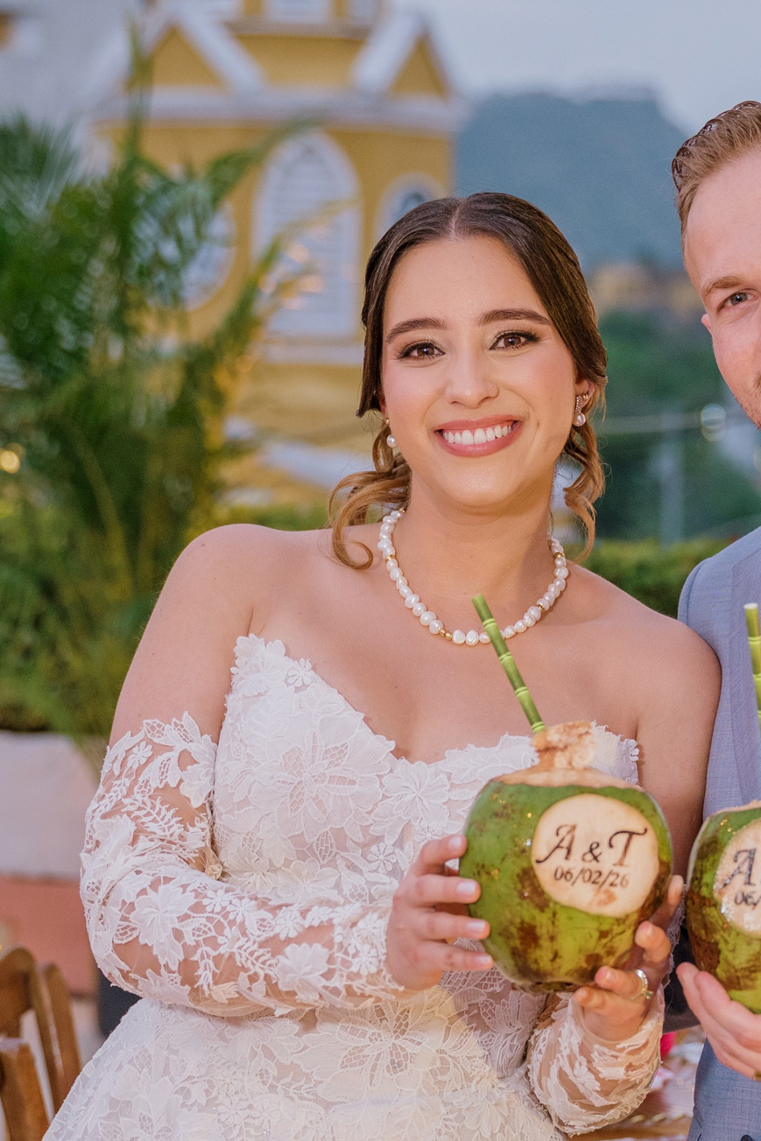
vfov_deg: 18.3
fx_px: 3550
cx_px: 486
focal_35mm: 112
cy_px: 602
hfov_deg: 12.2
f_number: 3.2
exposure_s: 1/200
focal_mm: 57
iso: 640
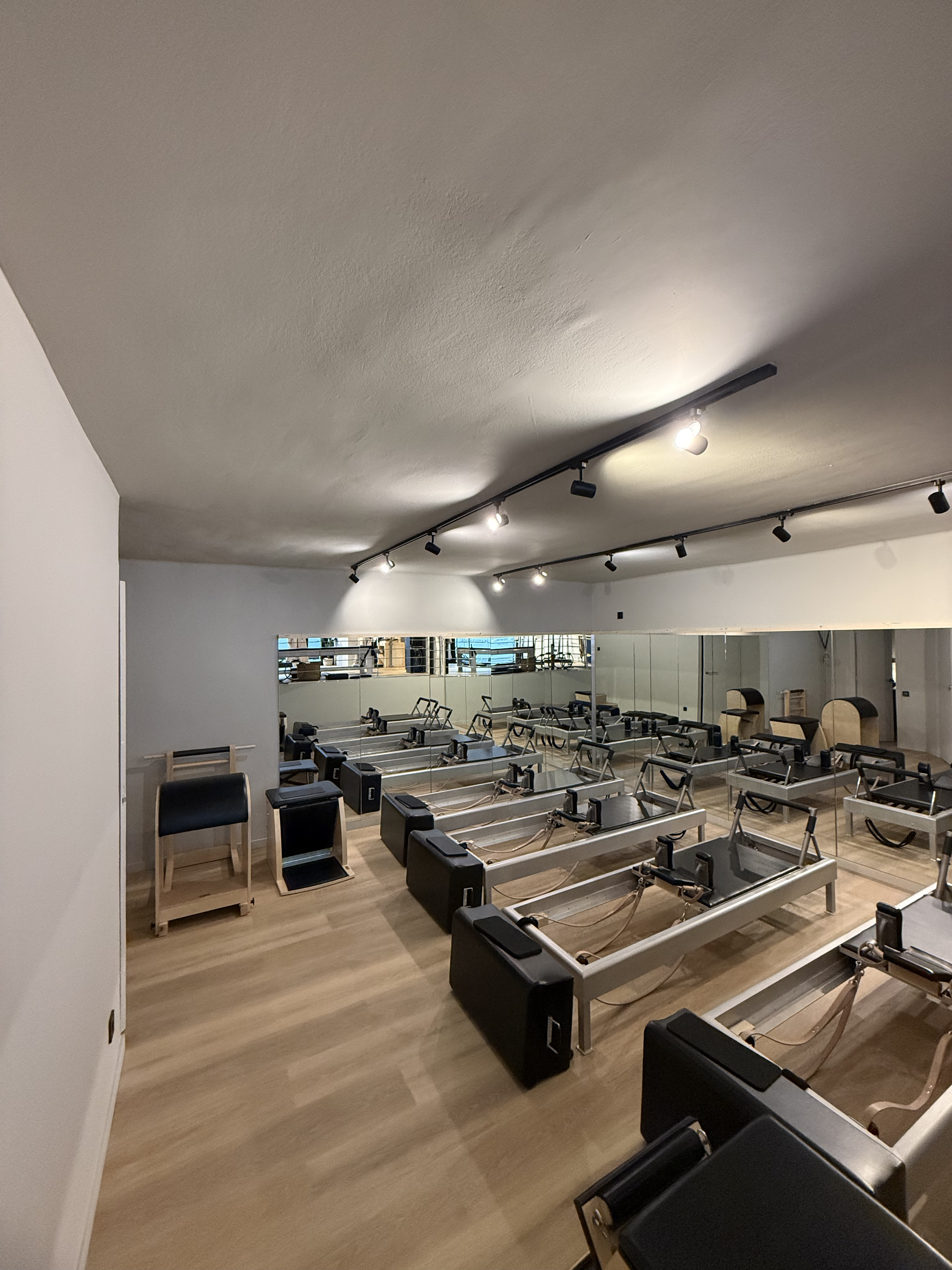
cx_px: 476
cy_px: 635
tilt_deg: +1.5
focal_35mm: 14
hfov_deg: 85.7
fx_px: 513
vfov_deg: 102.1
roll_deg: +0.9
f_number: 2.2
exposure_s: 1/100
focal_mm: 2.22
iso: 640
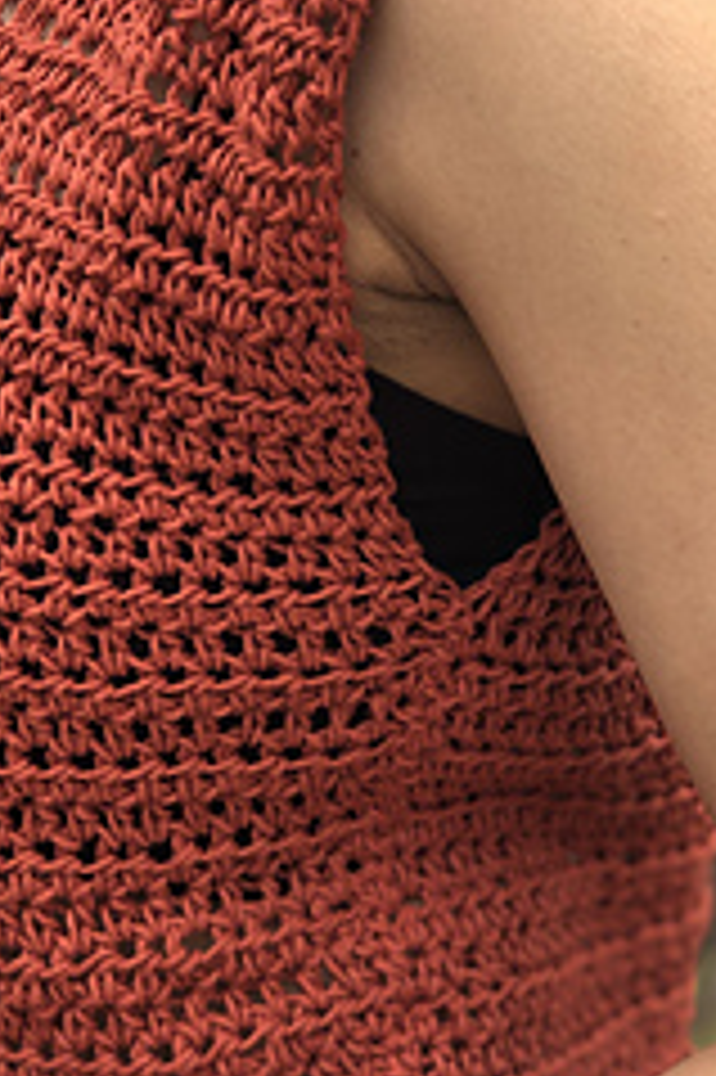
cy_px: 536
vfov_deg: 16.5
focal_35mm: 124
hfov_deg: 11.0
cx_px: 209
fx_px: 3704
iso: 25
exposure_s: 1/120
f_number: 2.8
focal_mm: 6.6
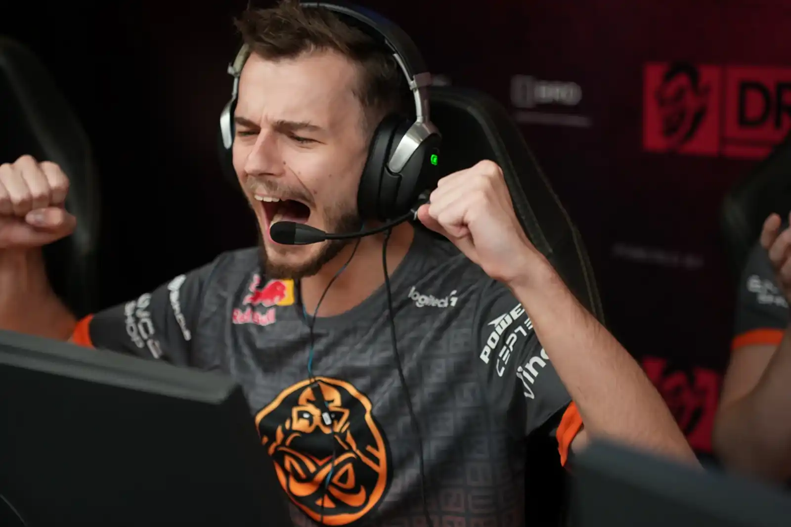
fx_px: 1472
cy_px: 264
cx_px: 396
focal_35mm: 67
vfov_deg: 20.3
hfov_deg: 30.1
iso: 2500
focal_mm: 67
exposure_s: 1/200
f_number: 2.8
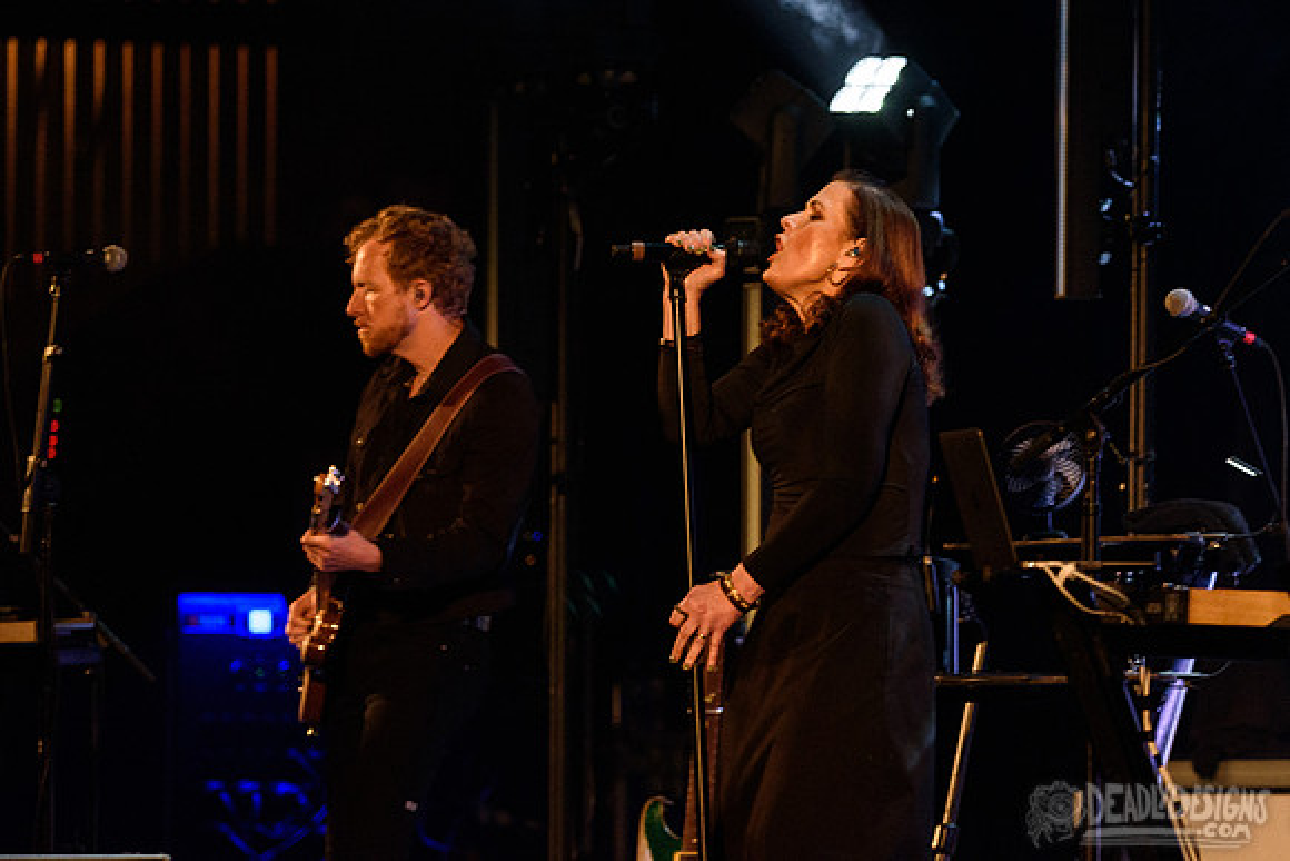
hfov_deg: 7.1
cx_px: 727
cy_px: 317
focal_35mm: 291
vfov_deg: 4.7
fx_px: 10412
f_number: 5.3
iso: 4000
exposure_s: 1/125
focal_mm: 230
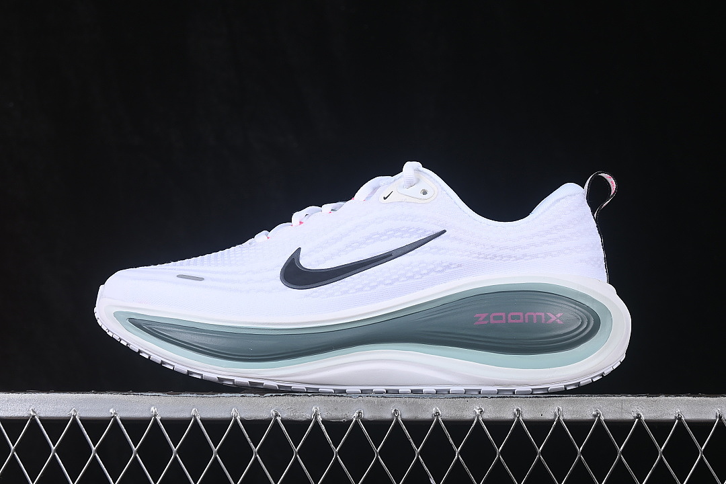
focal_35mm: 75
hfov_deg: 27.0
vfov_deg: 18.2
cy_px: 242
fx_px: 1512
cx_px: 363
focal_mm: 50
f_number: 8
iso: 160
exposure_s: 1/80
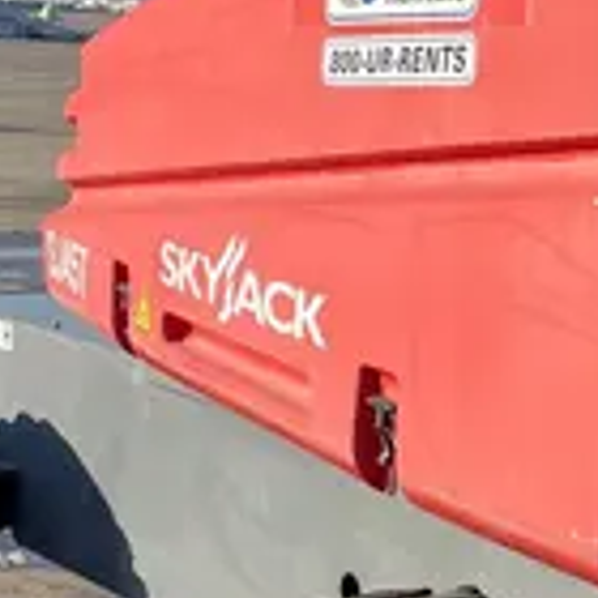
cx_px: 350
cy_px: 241
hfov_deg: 14.5
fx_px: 2345
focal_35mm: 120
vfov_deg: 14.5
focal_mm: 4.2
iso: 32
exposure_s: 1/3509
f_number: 1.6
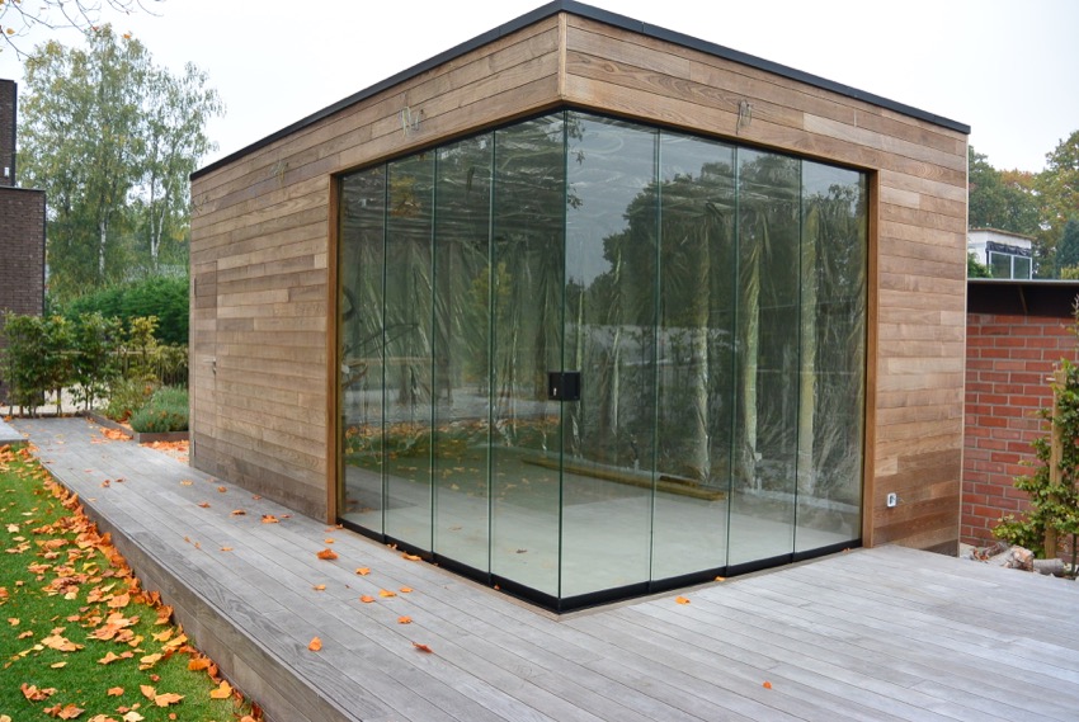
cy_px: 361
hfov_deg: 63.6
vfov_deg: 45.1
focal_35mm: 29
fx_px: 870
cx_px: 540
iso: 200
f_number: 4
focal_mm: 11
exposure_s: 1/250
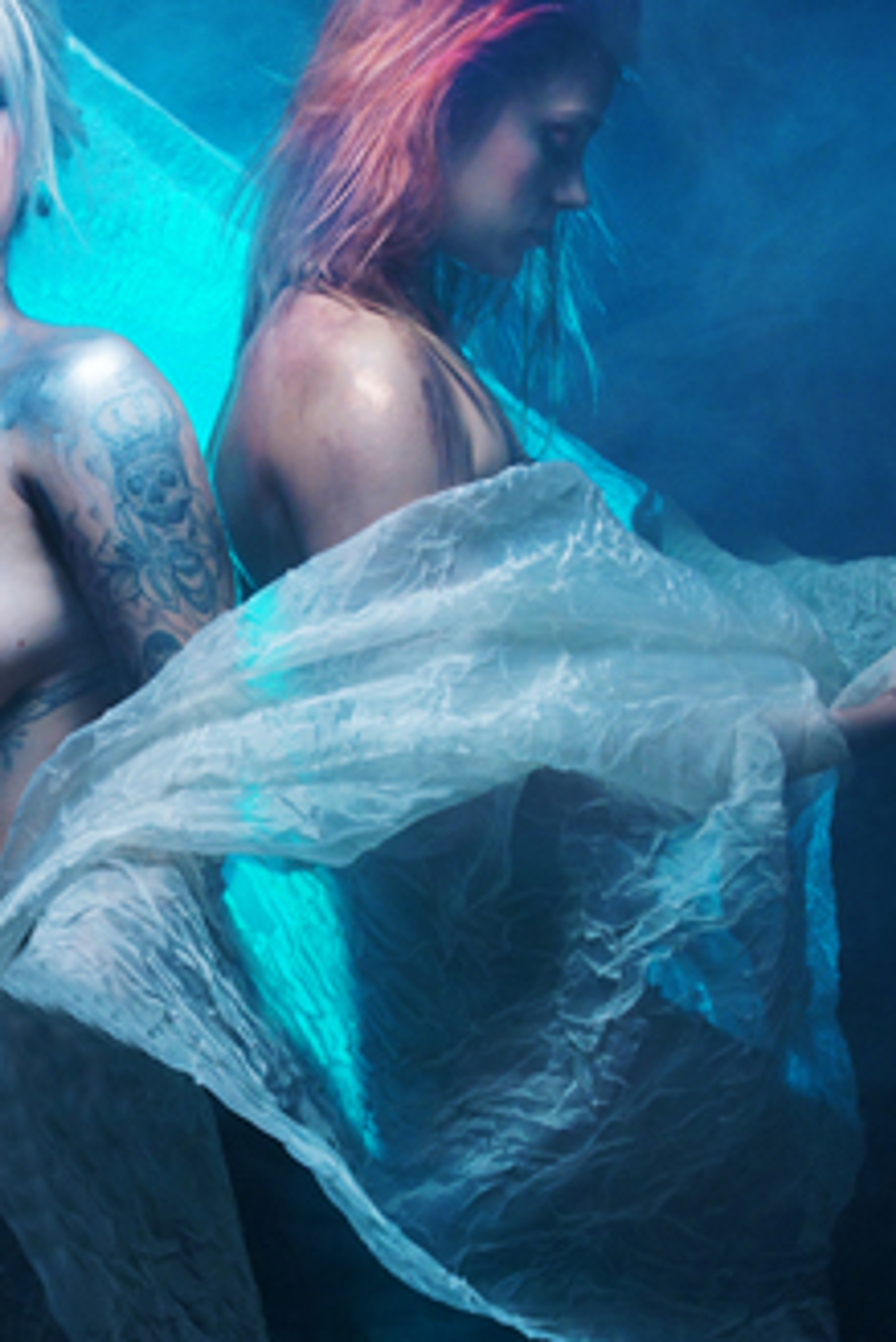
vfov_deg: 21.2
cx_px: 241
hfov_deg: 14.2
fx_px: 3577
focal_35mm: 96
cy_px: 851
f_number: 5.6
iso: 400
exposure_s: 1/60
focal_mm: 35
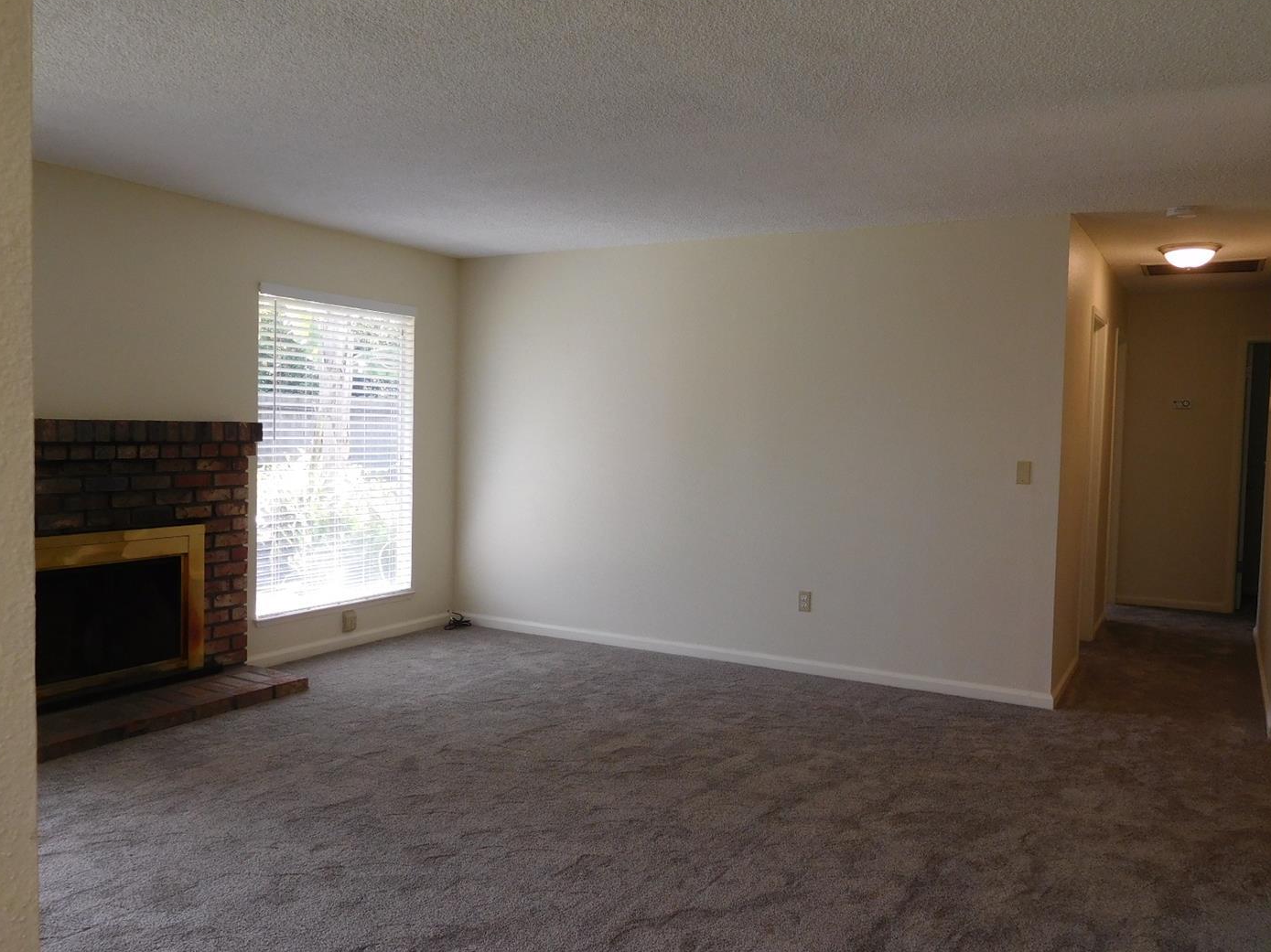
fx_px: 991
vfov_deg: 51.3
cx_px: 648
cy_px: 472
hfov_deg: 65.3
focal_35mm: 27
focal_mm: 4.5
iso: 125
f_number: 3.4
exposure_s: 1/60
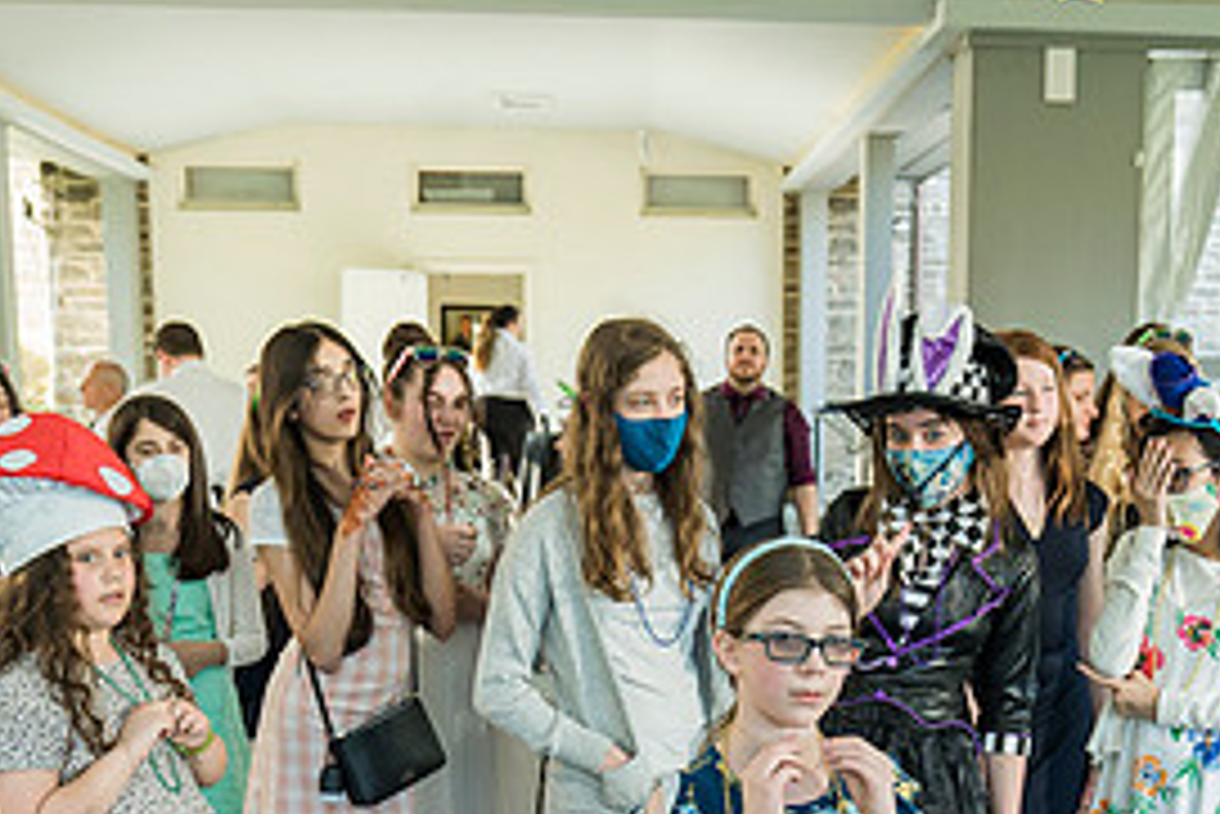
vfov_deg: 21.9
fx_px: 2034
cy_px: 785
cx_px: 824
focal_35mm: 60
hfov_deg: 33.1
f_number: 4
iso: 1250
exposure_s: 1/200
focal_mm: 28
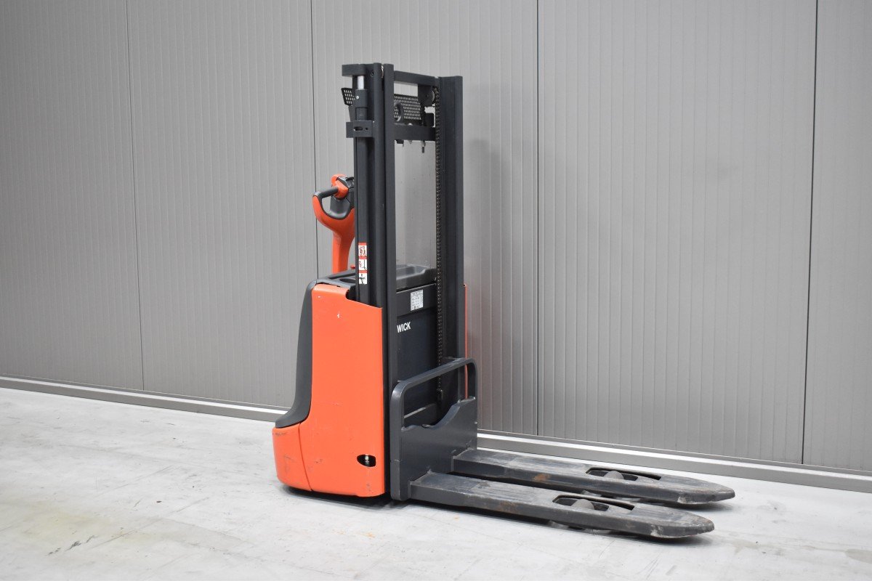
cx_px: 436
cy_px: 290
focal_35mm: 40
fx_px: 981
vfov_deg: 33.0
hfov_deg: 47.9
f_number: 4
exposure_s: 1/50
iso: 1600
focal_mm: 27
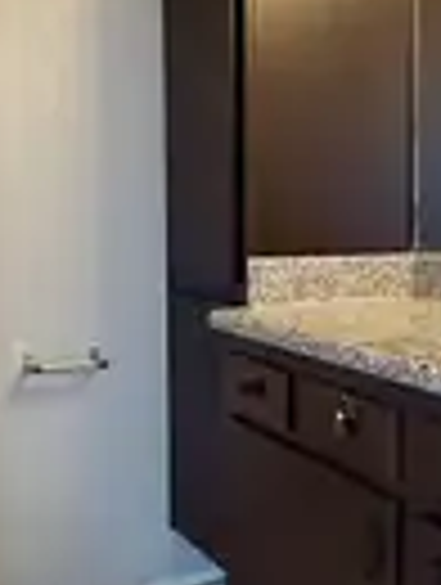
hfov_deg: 32.6
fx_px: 728
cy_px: 284
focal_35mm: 43
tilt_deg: -3.1
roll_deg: -0.1
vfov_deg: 43.8
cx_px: 364
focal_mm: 2.22
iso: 250
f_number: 2.2
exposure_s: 1/60
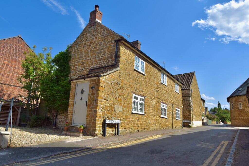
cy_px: 83
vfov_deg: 53.1
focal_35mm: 24
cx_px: 124
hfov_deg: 73.7
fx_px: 166
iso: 400
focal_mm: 16
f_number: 5
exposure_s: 1/4000
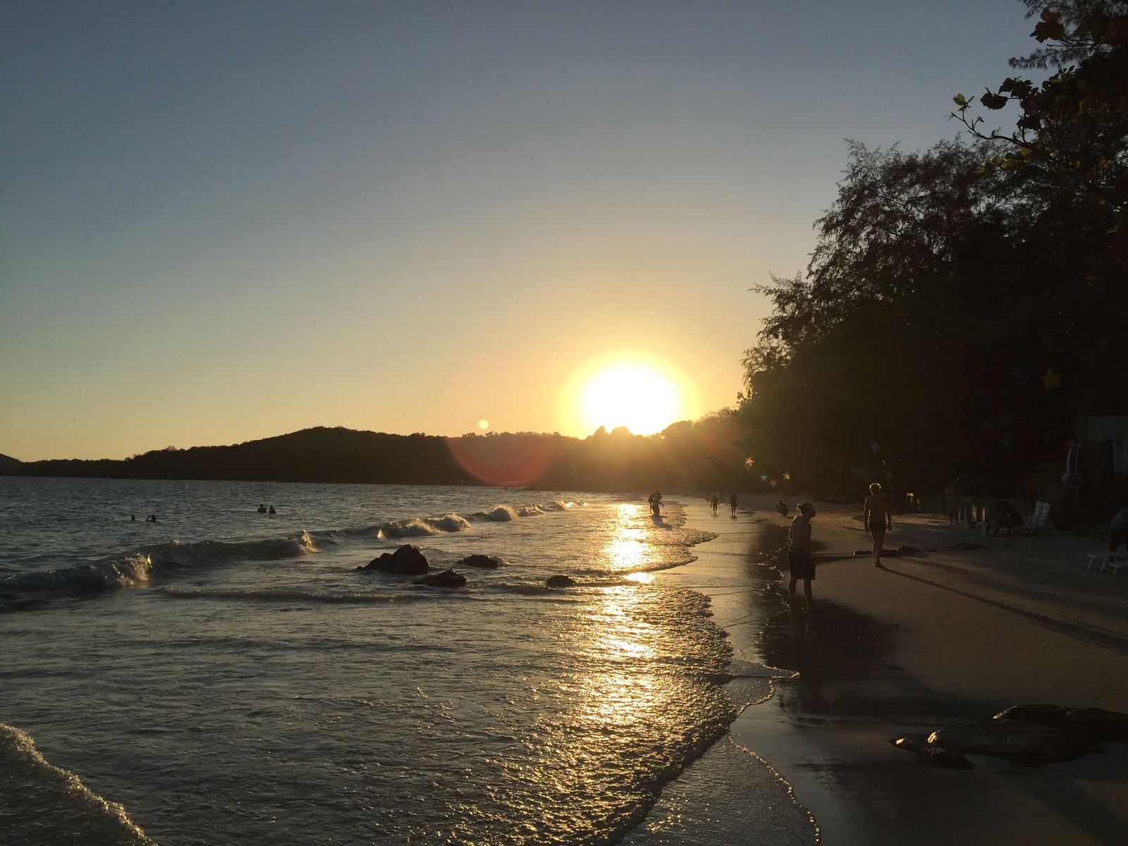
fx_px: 945
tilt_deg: +4.3
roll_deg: -1.4
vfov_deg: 48.2
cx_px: 564
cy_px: 423
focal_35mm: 29
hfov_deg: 61.7
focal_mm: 4.15
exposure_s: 1/6623
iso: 32
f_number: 2.2
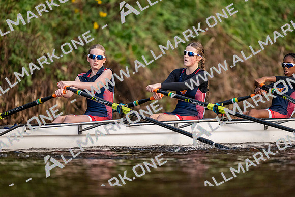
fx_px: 4918
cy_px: 98
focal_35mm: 600
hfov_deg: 3.4
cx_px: 148
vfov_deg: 2.3
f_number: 4
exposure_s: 1/2500
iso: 1600
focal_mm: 600
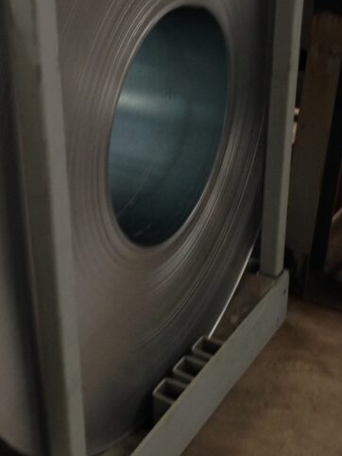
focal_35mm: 70
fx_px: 923
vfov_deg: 27.7
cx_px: 76
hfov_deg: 20.8
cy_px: 162
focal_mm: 4.12
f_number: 2.4
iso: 80
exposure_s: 1/20
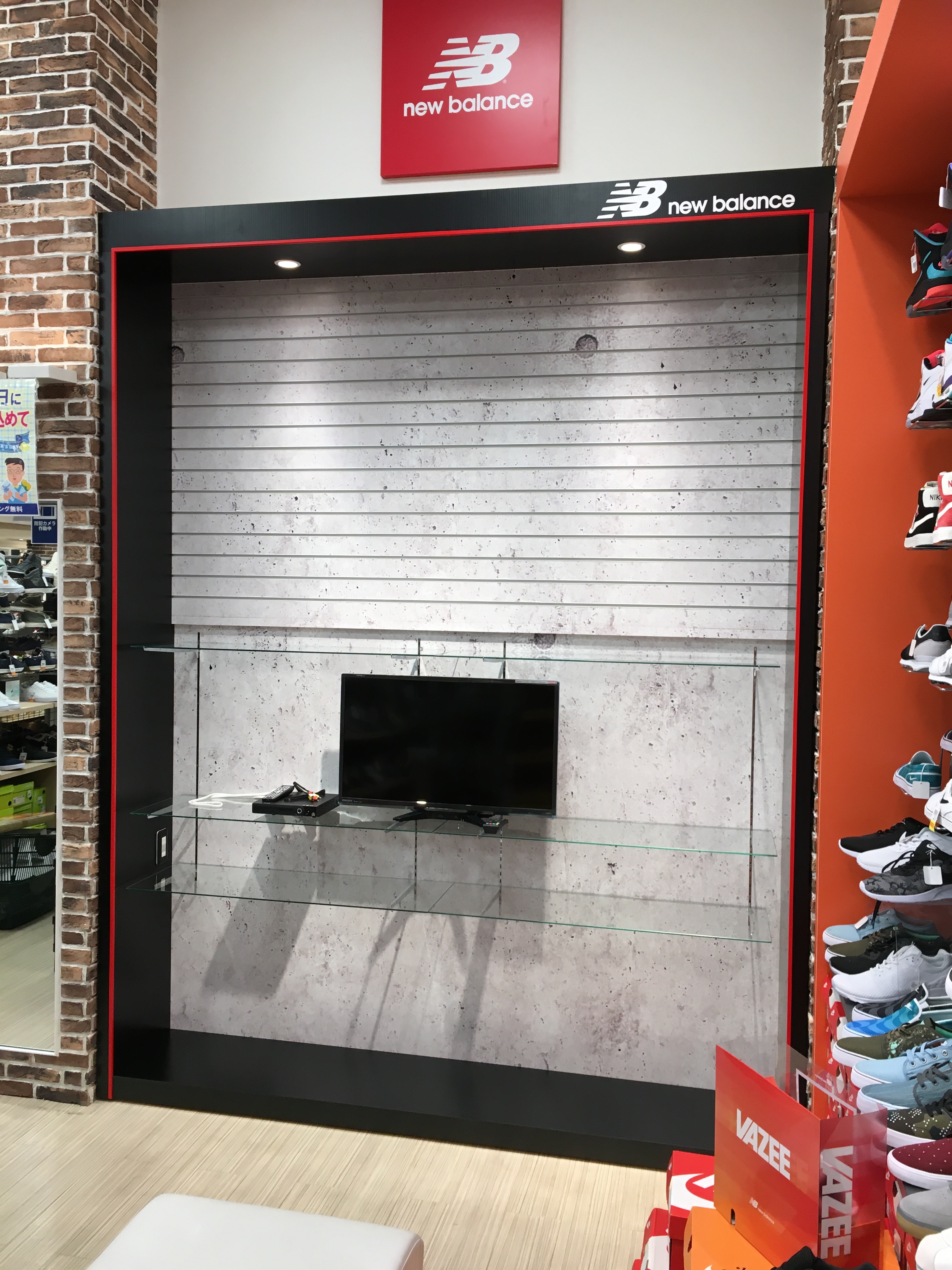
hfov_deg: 48.2
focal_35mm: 29
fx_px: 1063
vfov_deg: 61.7
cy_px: 635
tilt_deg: +0.9
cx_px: 476
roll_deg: -1.5
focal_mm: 4.15
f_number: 2.2
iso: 25
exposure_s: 1/40
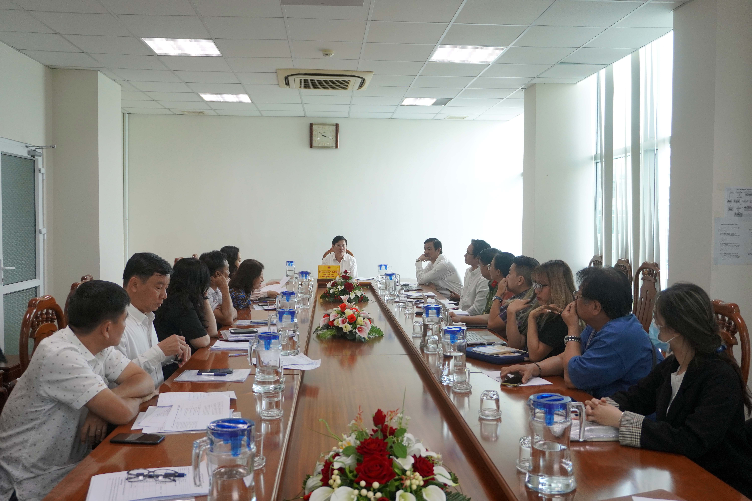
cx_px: 376
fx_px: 658
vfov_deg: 41.7
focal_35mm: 32
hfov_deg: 59.5
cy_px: 250
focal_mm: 21
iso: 800
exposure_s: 1/160
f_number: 4
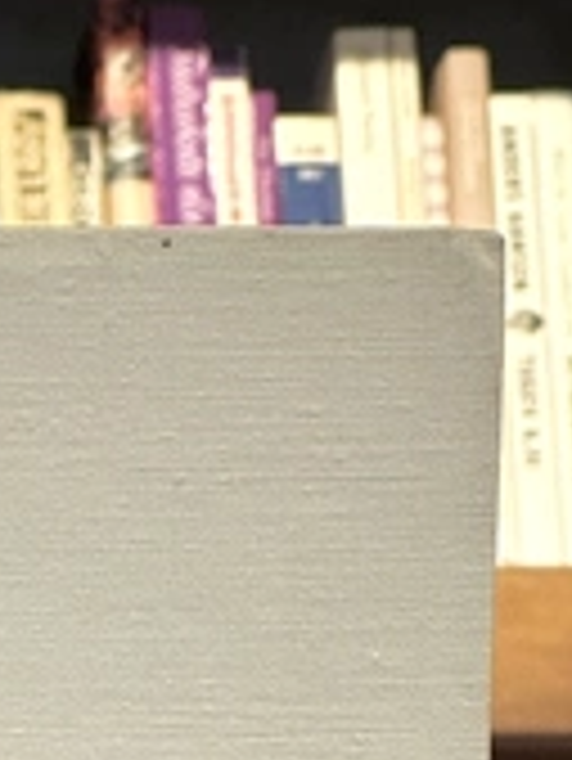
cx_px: -363
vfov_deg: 6.2
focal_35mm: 311
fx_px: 6843
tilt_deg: -2.5
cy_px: 1401
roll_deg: -0.6
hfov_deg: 4.7
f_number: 2.8
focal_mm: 9
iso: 125
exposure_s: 1/99
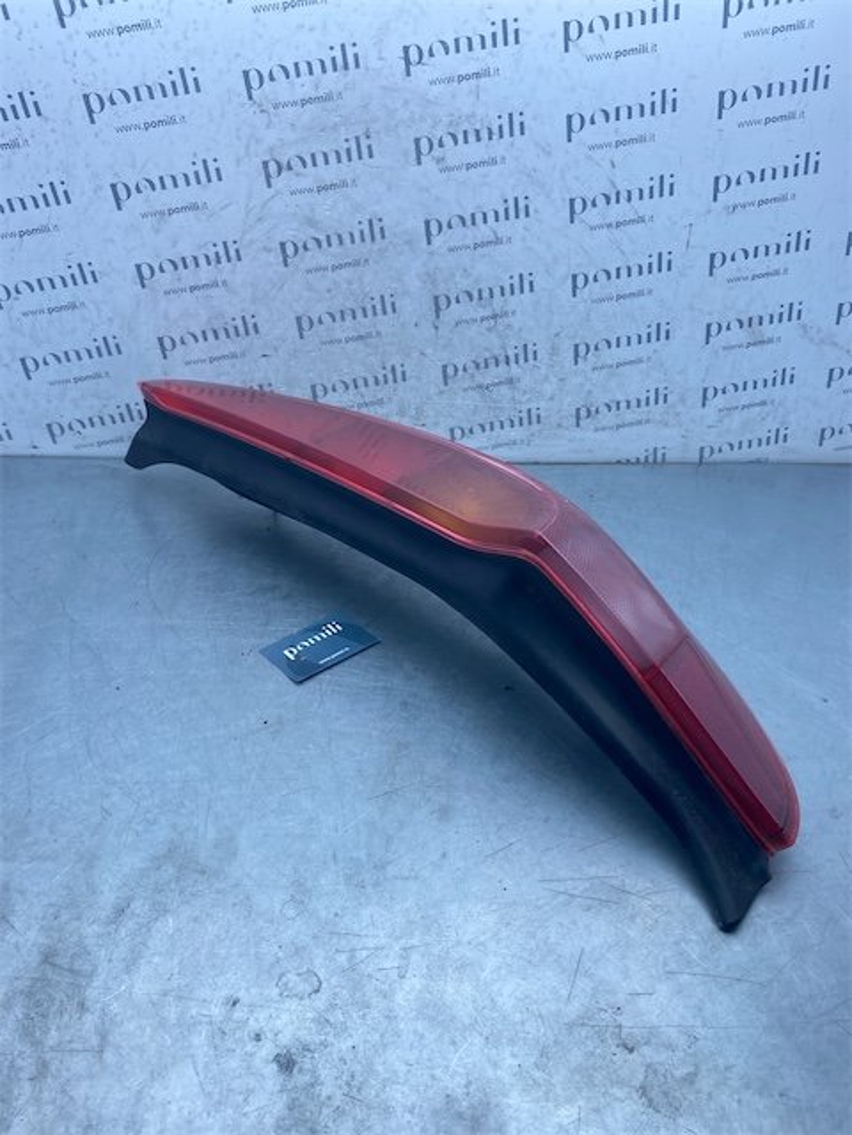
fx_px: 853
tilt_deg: -34.8
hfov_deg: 53.1
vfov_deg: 67.3
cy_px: 568
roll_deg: -4.2
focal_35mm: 26
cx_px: 426
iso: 32
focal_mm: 4.25
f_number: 1.8
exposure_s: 1/919
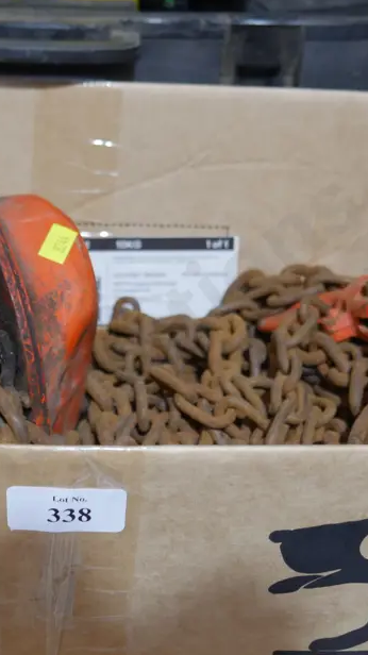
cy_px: 368
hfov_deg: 20.6
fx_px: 1007
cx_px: 121
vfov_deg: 36.0
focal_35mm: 58
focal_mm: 16
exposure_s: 1/60
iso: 320
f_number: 3.6
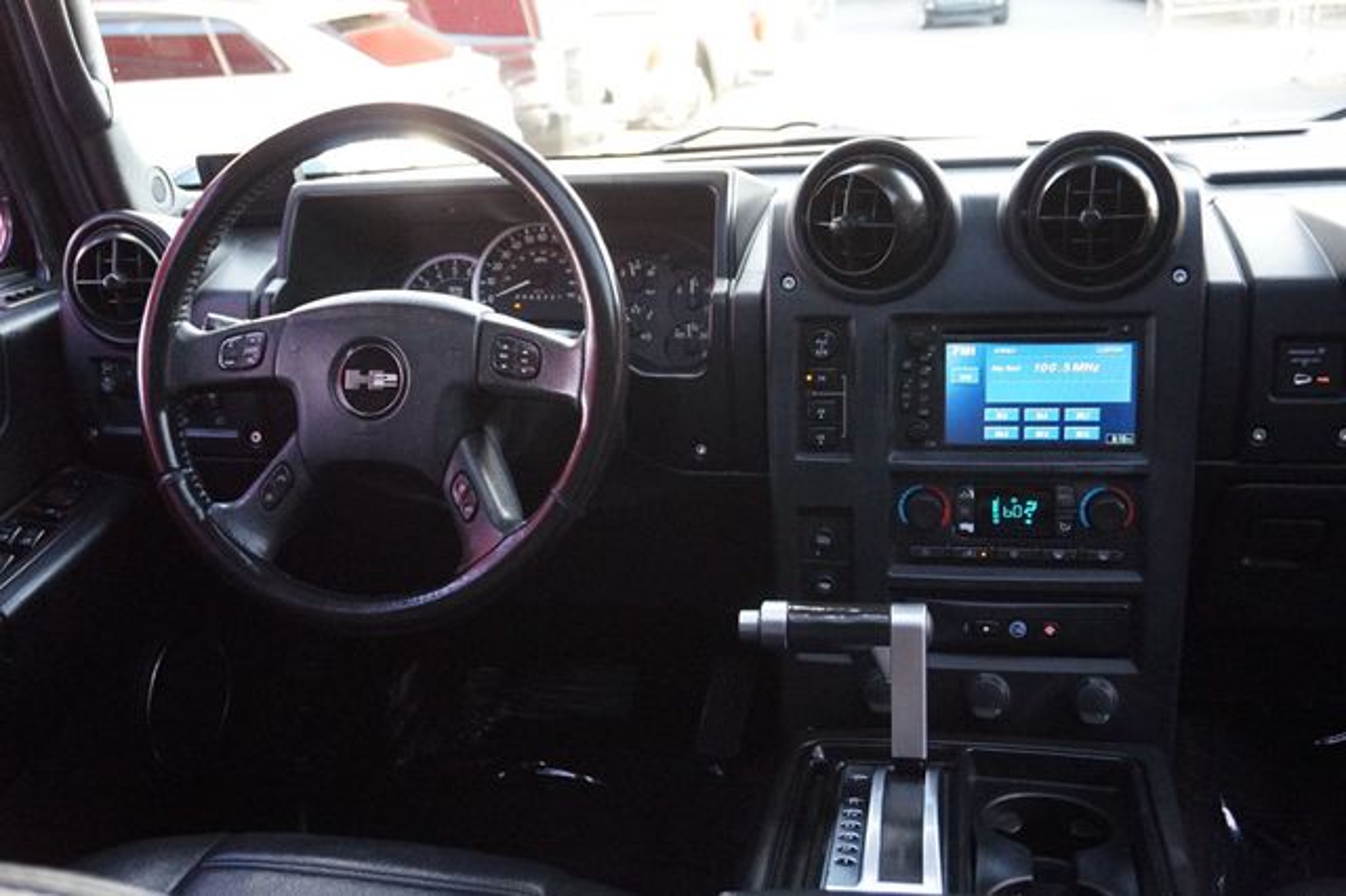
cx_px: 673
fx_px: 1233
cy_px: 448
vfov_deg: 39.9
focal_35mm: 33
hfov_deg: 57.2
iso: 2500
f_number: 4
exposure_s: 1/160
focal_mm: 22
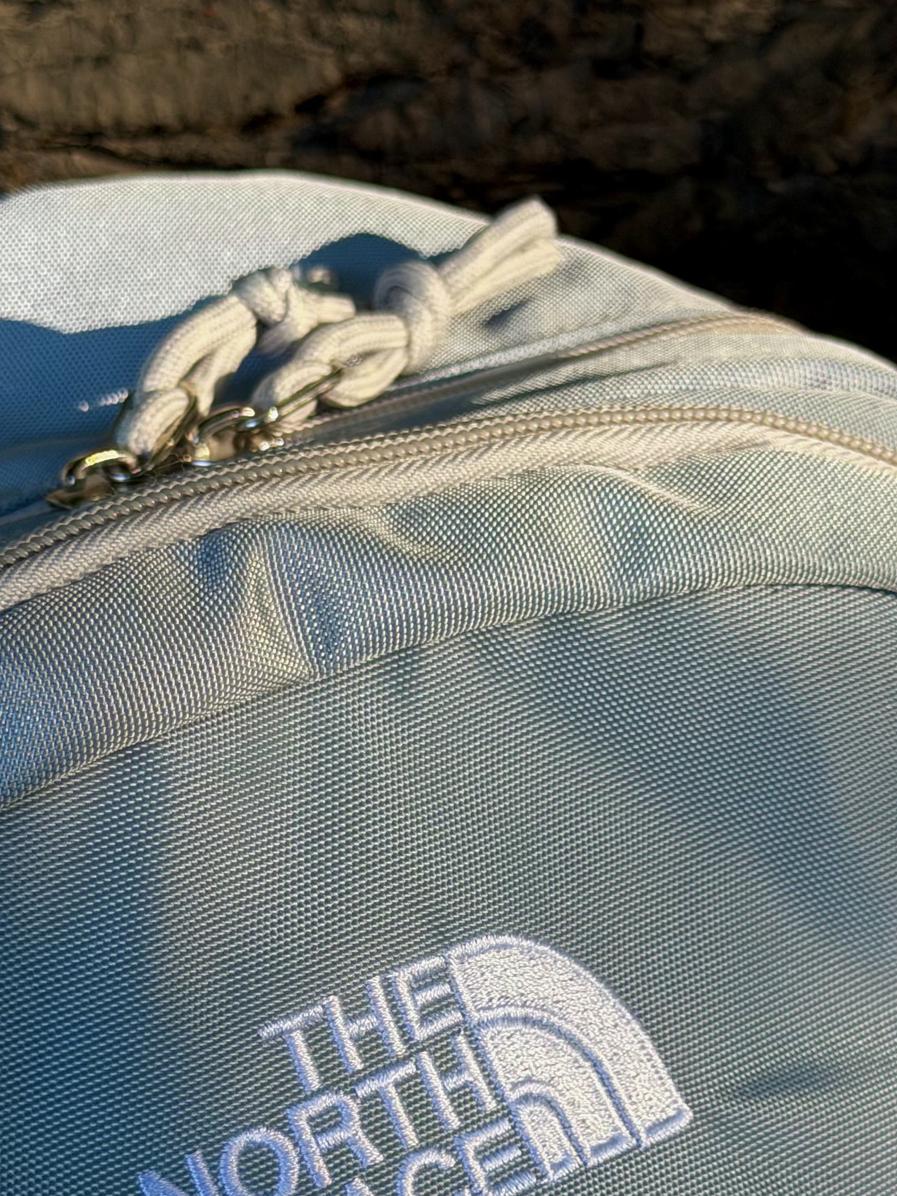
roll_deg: -9.0
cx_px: 491
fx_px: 2971
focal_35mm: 86
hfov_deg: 17.2
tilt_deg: -34.2
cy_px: 860
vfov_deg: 22.6
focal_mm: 6.76
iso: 50
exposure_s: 1/212
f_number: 1.78
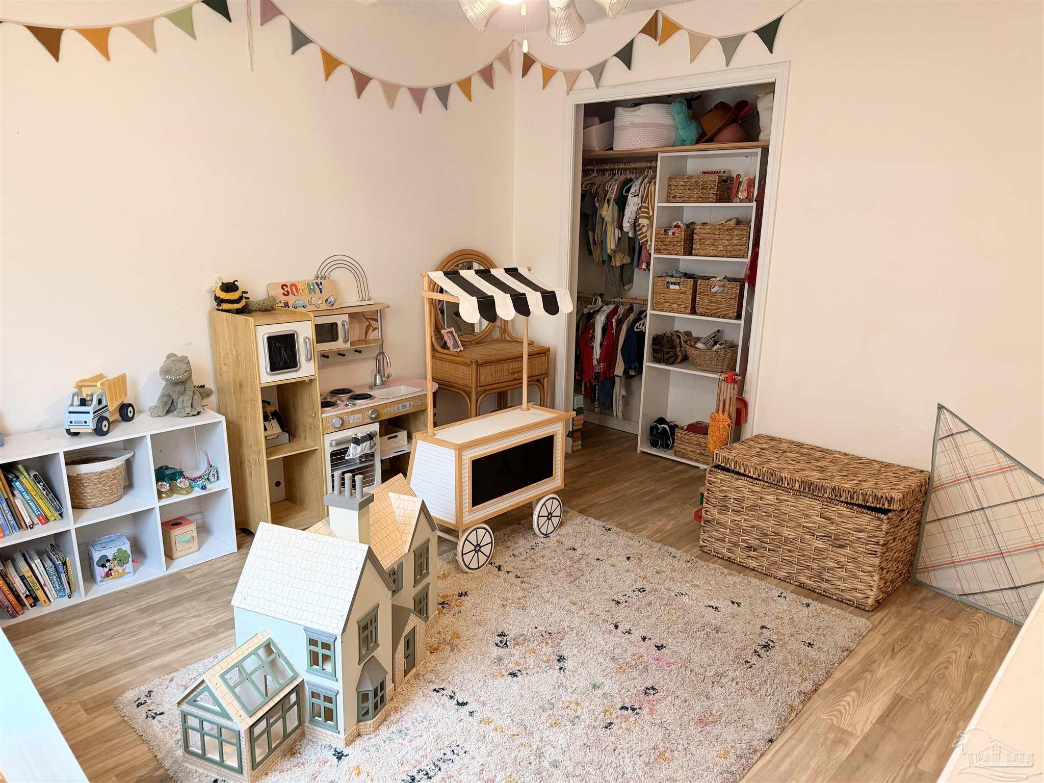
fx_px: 724
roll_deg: -0.7
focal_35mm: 24
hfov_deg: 71.6
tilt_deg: -14.2
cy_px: 392
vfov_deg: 56.8
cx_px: 522
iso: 320
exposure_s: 1/60
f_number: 1.78
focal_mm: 6.76
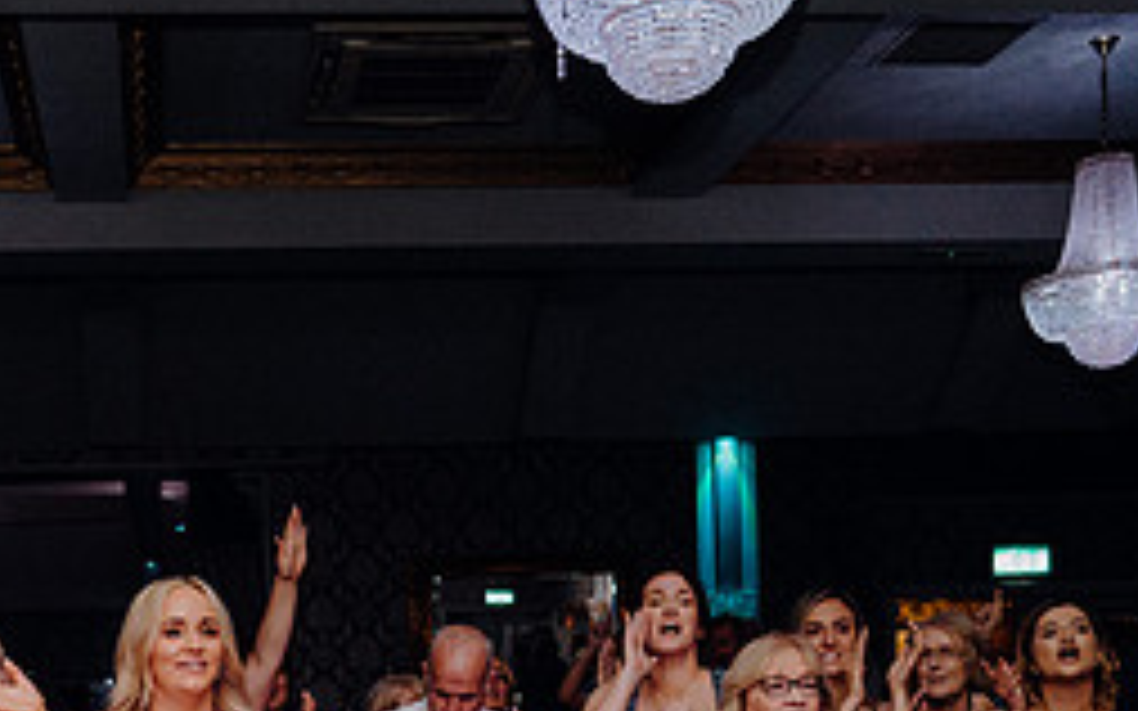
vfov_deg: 21.6
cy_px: 839
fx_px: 1736
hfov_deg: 35.4
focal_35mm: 56
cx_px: 279
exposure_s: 1/160
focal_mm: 24
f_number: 3.5
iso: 2500
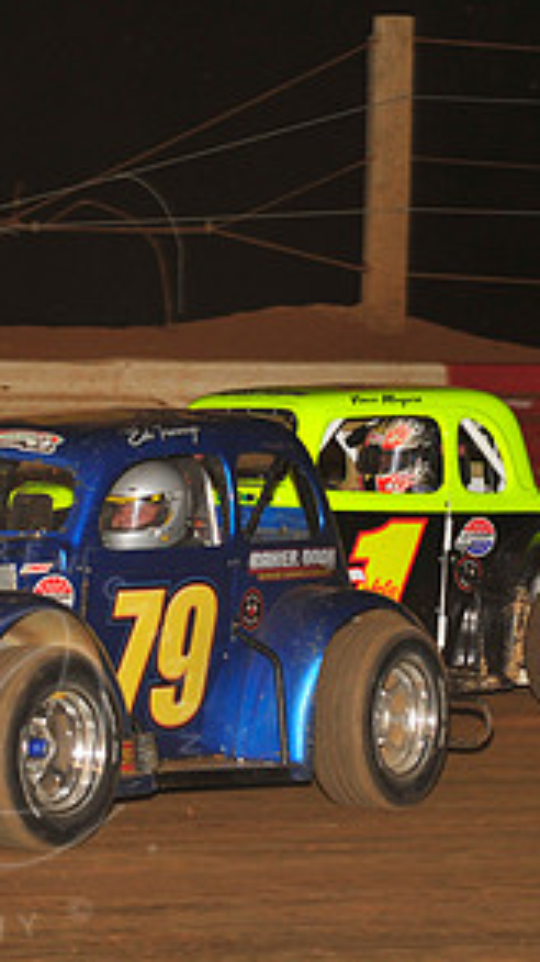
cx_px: 0
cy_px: 435
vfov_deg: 8.3
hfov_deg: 4.7
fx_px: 6626
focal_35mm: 260
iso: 800
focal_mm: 125
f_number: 6.3
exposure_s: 1/250
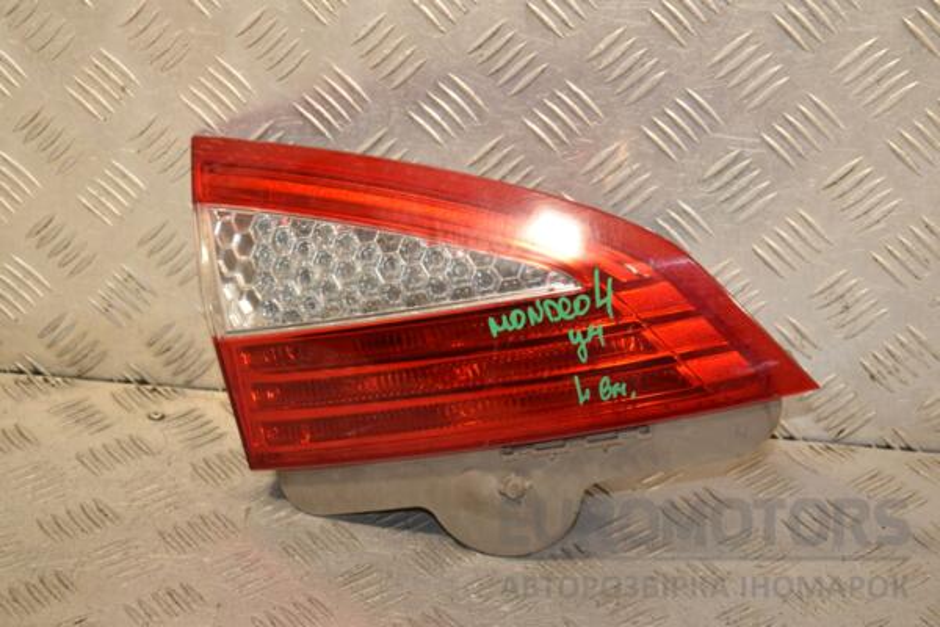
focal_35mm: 78
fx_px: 2037
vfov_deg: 17.5
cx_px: 470
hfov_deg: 26.0
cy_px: 314
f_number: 6.3
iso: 800
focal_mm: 52
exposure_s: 1/200
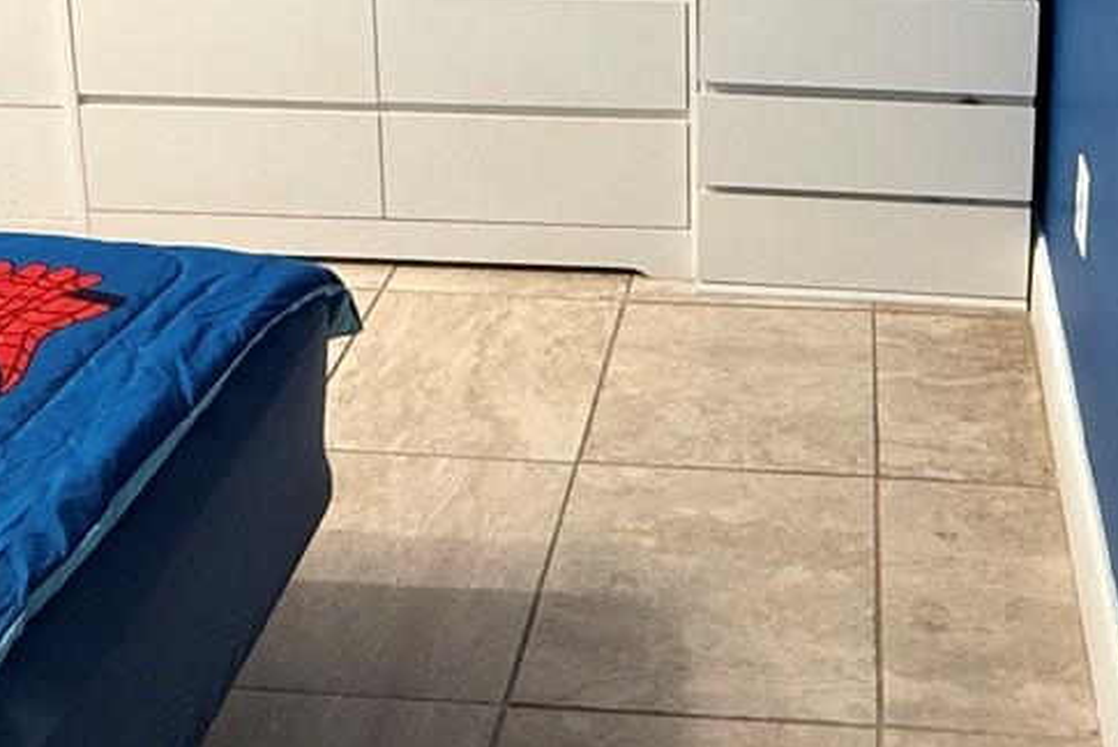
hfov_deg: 40.5
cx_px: 765
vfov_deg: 24.3
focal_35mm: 48
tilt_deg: -10.7
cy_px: -242
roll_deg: -0.3
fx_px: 1491
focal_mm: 2.22
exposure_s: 1/60
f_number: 2.2
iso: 500
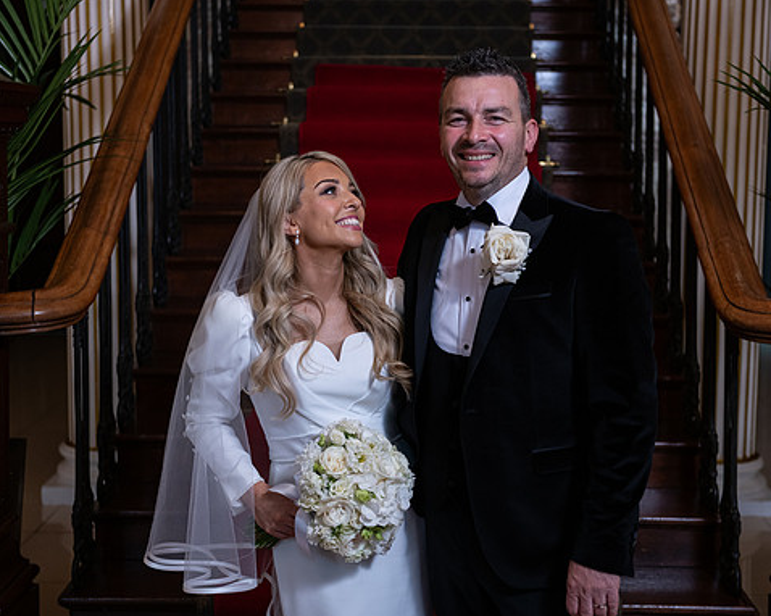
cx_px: 400
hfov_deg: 33.0
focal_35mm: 57
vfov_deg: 26.7
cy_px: 307
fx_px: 1300
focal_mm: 50
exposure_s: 1/160
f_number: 3.5
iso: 500
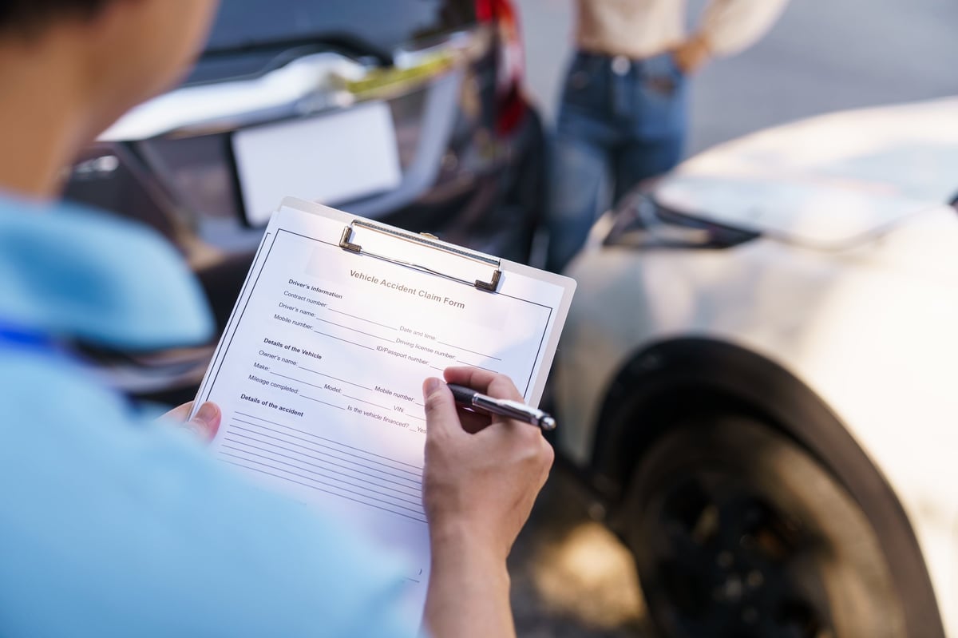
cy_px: 319
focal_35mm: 49
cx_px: 479
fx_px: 1303
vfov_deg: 27.5
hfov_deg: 40.4
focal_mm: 49
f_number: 2.8
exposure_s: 1/1000
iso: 100
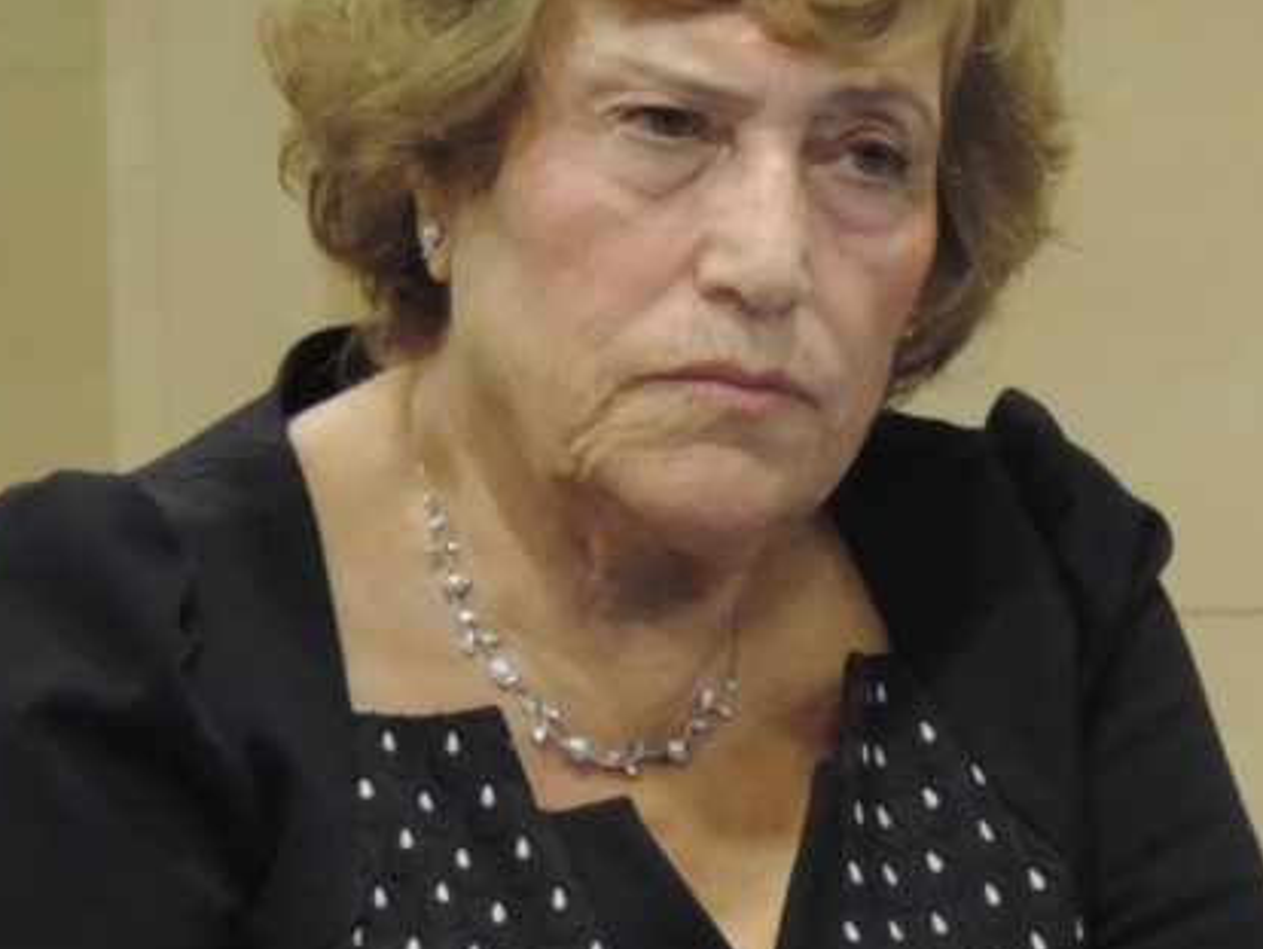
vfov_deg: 2.7
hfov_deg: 3.6
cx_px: 985
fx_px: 20298
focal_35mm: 556
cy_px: 531
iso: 800
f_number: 4.6
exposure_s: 1/20
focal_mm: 40.1
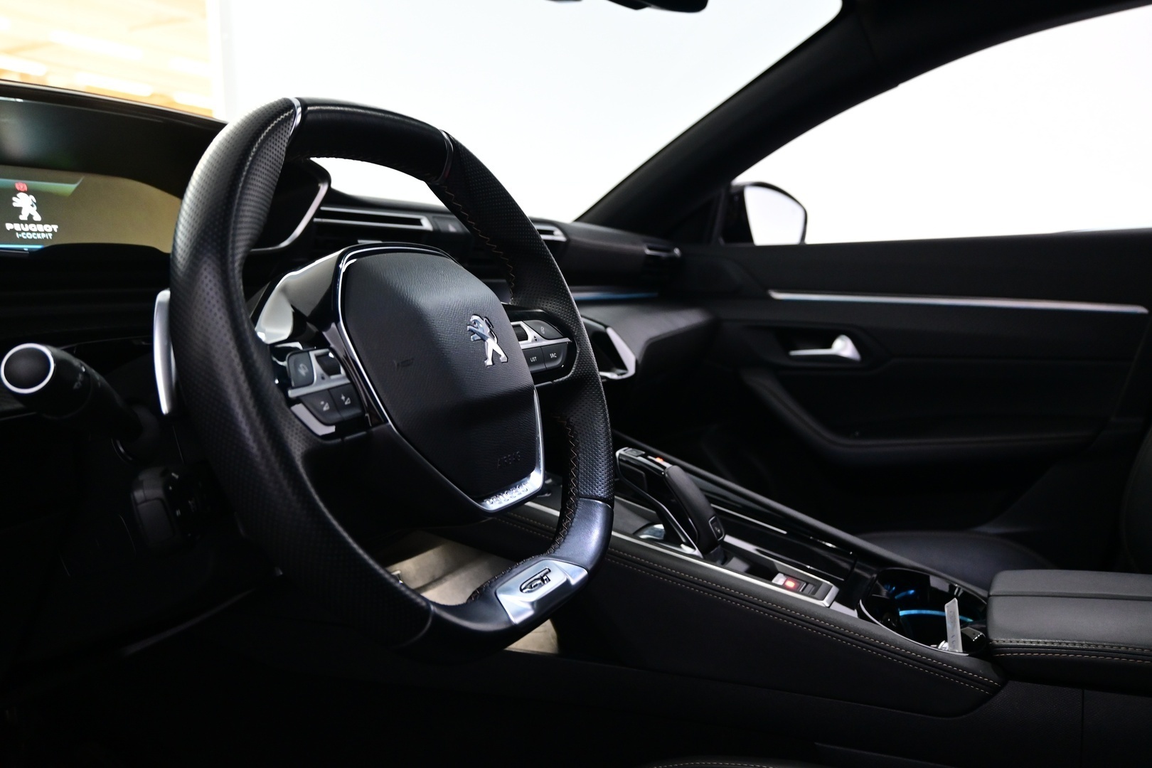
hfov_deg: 60.7
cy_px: 384
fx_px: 984
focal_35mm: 31
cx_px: 576
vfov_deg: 42.6
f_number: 3.8
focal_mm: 20.5
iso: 1600
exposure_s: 1/30
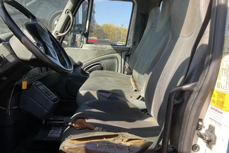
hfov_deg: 60.3
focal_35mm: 31
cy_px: 71
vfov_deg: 42.3
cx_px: 115
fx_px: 197
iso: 25
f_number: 1.8
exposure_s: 1/236
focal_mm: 3
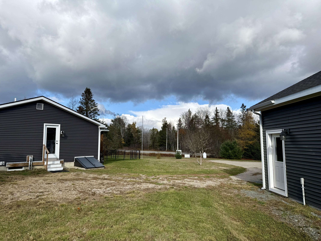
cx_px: 160
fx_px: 223
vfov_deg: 56.8
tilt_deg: +5.4
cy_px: 120
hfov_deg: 71.6
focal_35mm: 24
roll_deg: +0.0
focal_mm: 6.76
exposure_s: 1/4975
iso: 80
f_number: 1.78
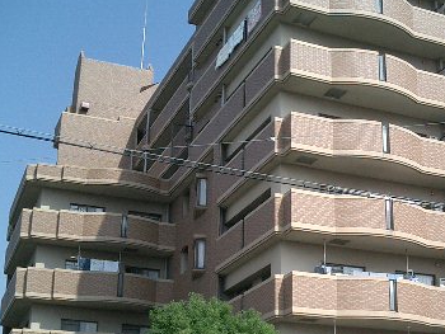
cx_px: 322
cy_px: 229
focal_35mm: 64
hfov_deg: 29.9
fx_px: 823
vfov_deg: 22.8
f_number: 4.2
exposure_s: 1/800
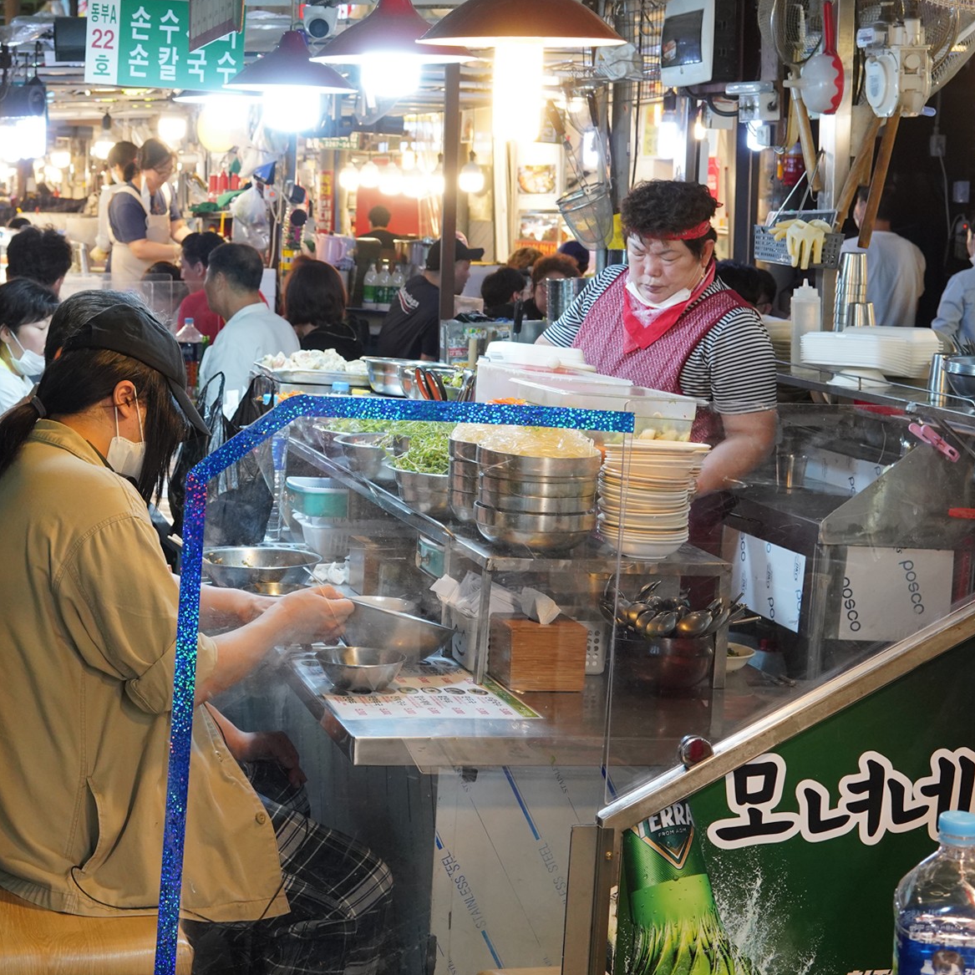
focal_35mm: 51
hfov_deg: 32.2
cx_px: 152
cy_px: 499
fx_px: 1625
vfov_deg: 33.4
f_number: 6.3
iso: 1600
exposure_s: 1/80
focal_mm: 35
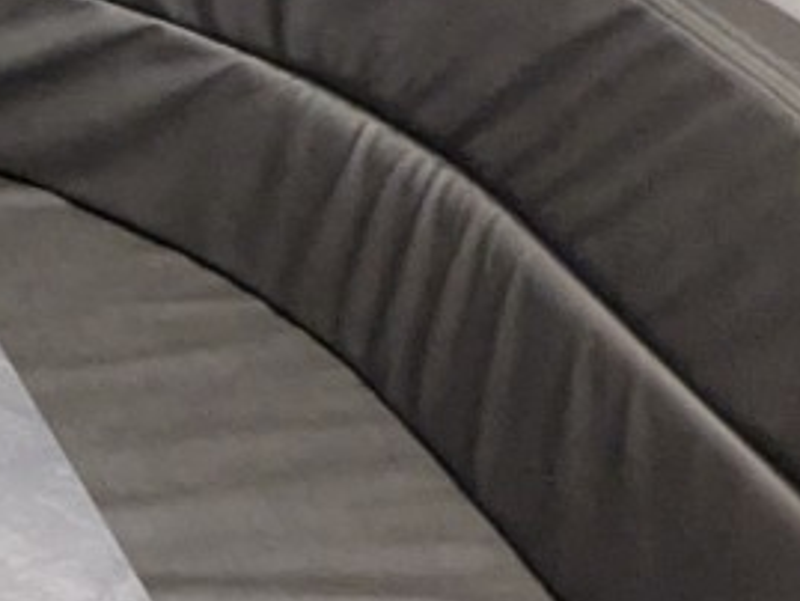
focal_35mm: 83
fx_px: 1919
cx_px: -1001
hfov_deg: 15.6
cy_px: 568
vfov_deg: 17.5
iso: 614
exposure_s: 1/32.2
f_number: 2.2
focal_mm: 2.35
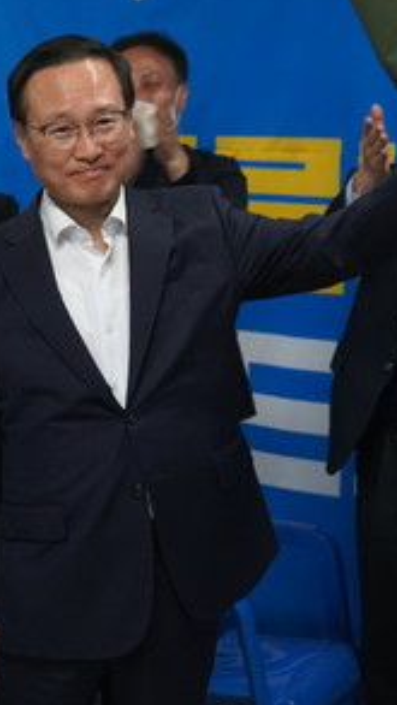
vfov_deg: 20.7
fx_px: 1926
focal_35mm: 103
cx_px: -24
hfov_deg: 11.6
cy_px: 233
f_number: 4.5
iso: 4000
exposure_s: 1/160
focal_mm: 48
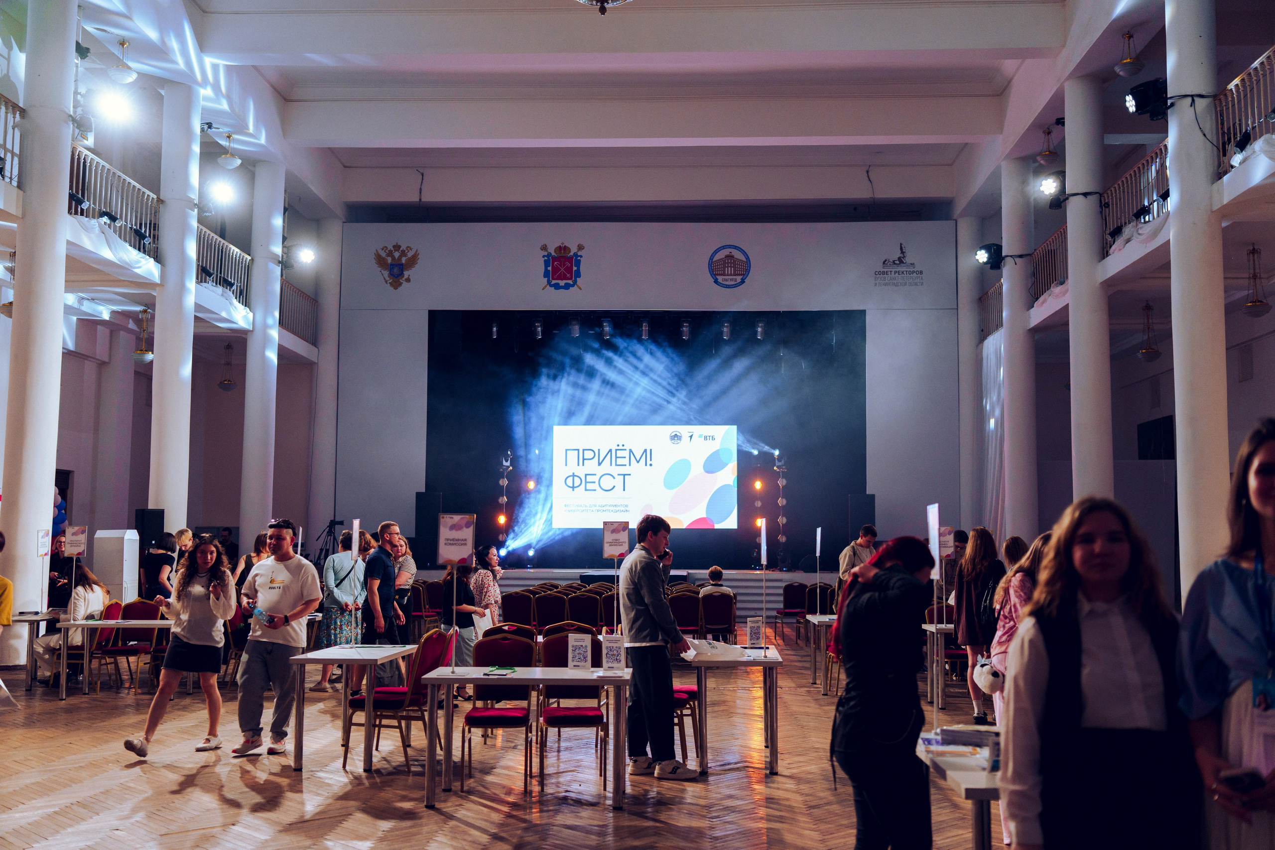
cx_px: 638
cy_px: 425
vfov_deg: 37.9
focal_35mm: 35
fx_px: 1240
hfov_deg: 54.4
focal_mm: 35
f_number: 2
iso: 640
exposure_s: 1/250
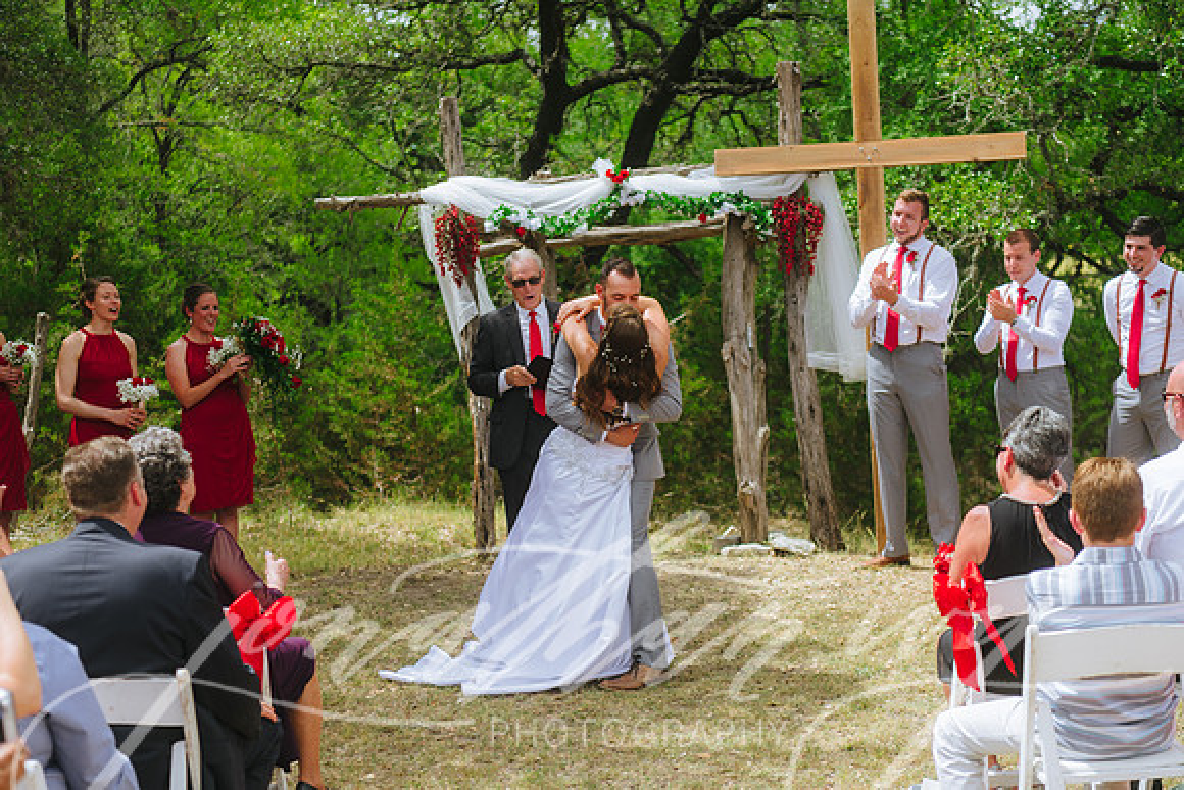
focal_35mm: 70
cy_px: 395
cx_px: 592
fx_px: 2303
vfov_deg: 19.5
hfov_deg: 28.8
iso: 160
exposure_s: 1/1250
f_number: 2.8
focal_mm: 70
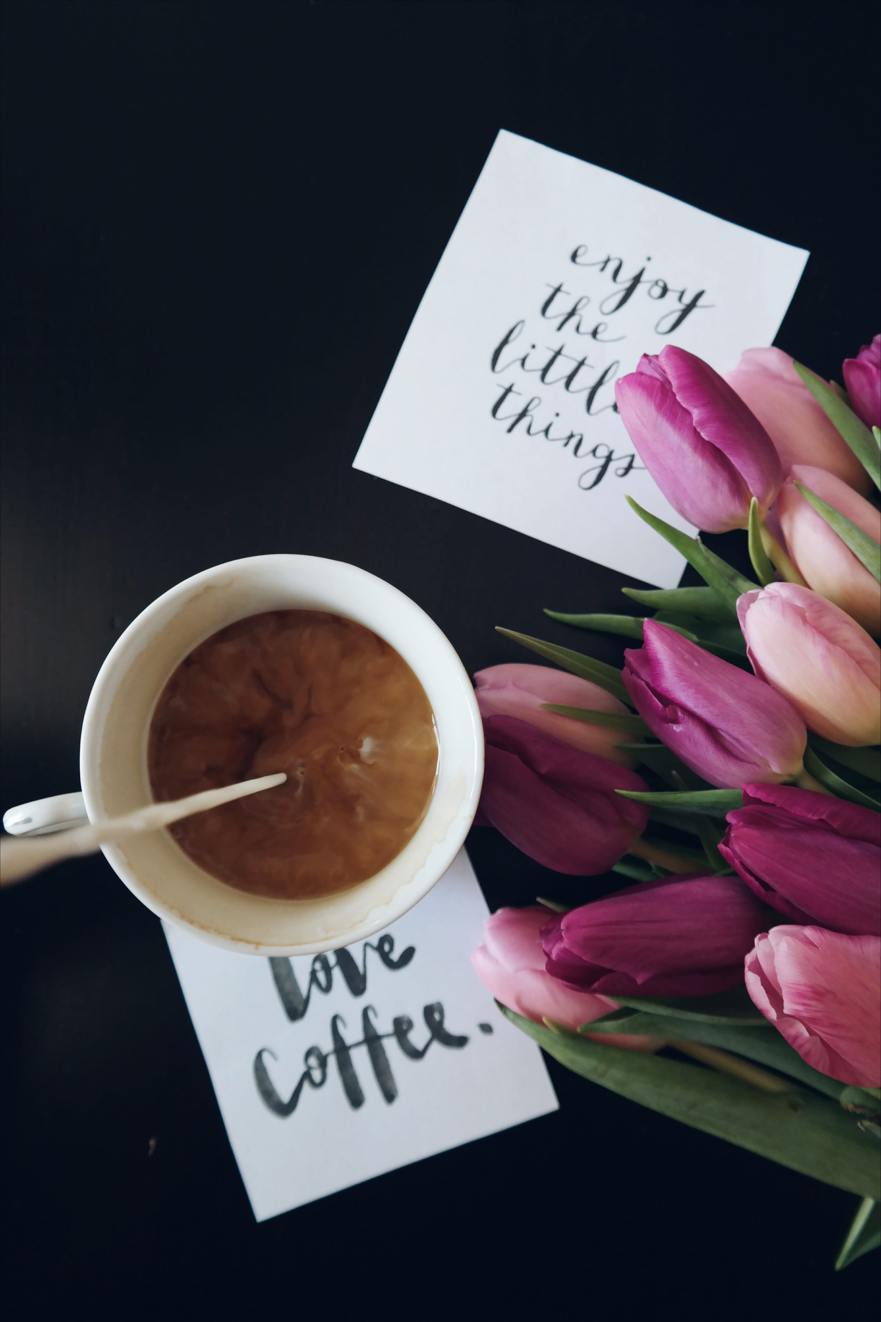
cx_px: 440
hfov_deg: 40.0
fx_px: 1211
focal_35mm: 33
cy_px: 661
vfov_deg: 57.2
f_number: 4
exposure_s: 1/40
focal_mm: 22
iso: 800
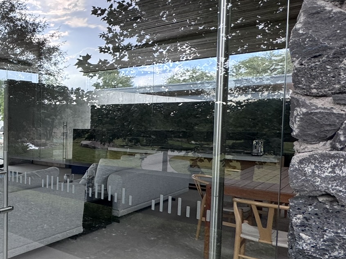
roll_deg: -0.1
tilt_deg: -4.0
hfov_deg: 40.7
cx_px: -53
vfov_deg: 41.8
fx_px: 340
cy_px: 139
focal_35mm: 34
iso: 40
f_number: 2.2
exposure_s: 1/153
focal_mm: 2.22
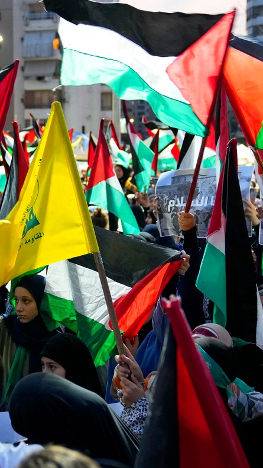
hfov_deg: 22.5
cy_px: 239
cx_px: 80
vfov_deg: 39.2
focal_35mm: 53
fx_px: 656
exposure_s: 1/160
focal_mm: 32
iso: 2500
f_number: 2.8
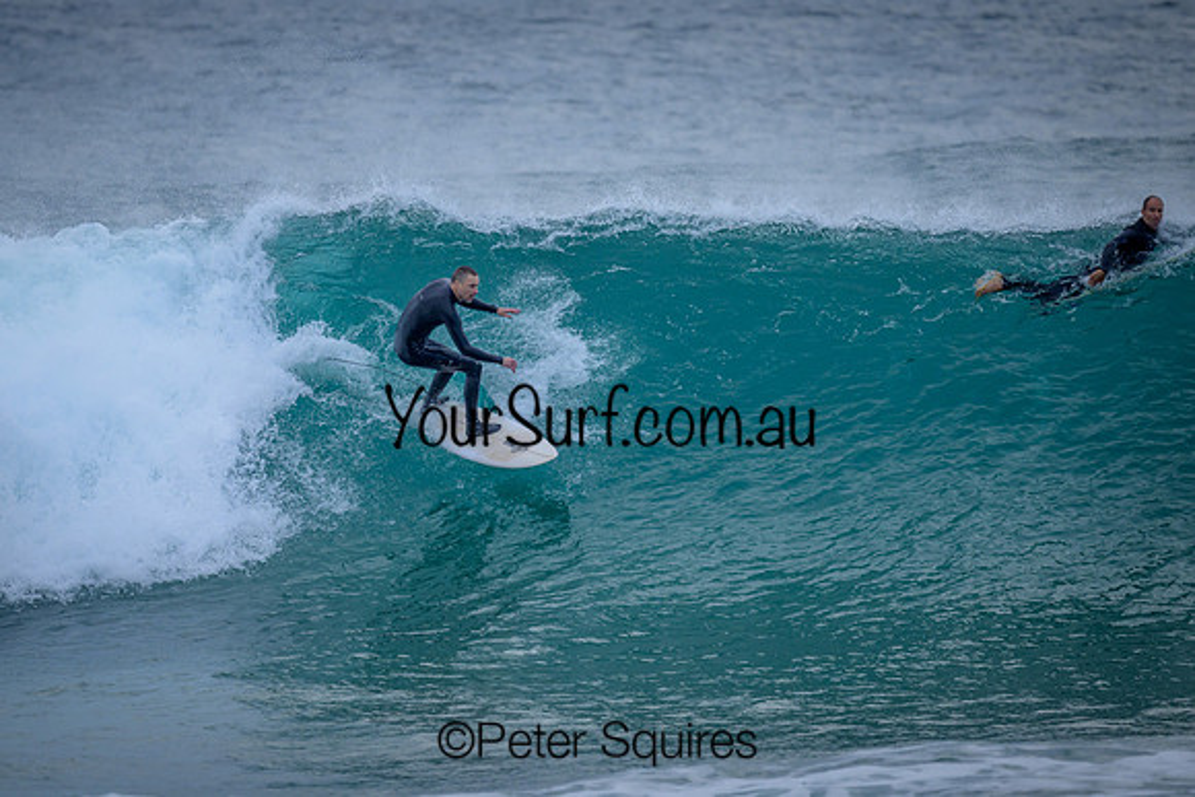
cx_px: 517
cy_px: 358
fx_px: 30123
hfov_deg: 2.3
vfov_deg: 1.5
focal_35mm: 907
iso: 800
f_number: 6.3
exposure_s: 1/2000
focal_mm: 800
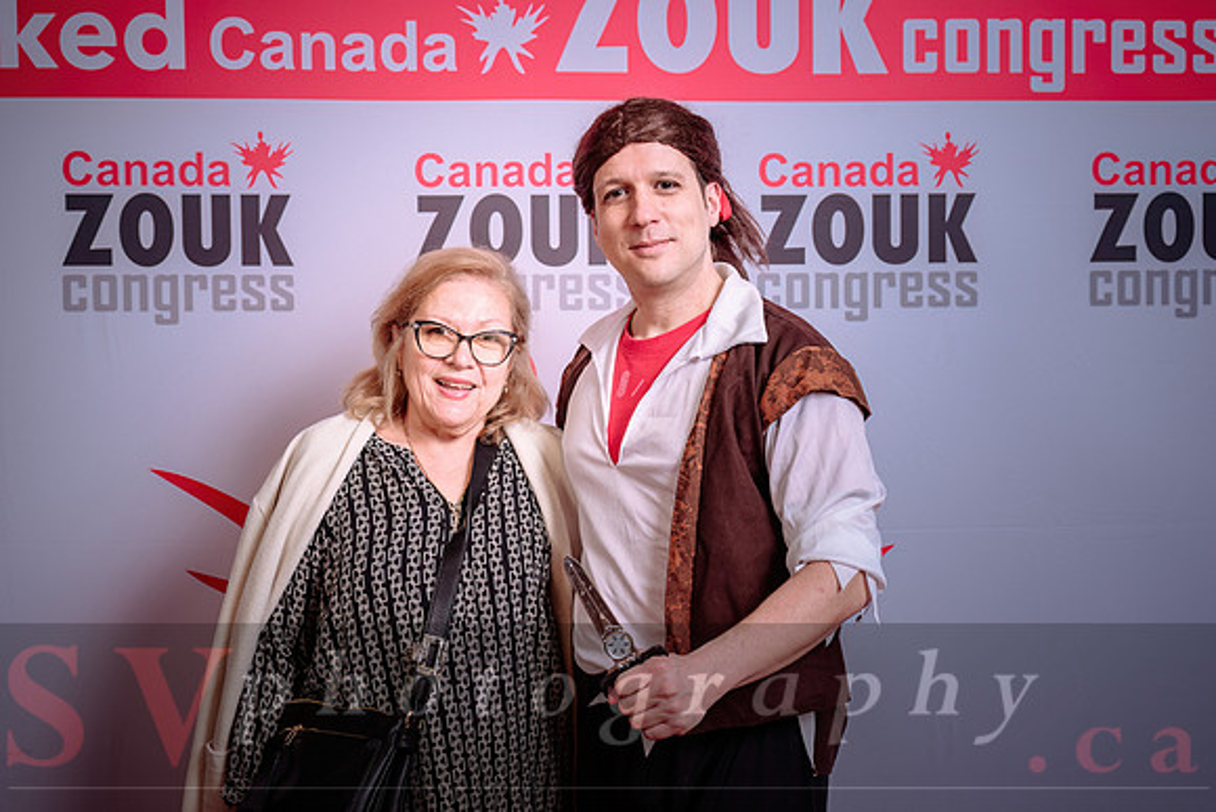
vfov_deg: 29.8
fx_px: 1522
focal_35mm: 45
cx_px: 608
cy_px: 406
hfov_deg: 43.5
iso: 100
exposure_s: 1/160
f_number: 5
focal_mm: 44
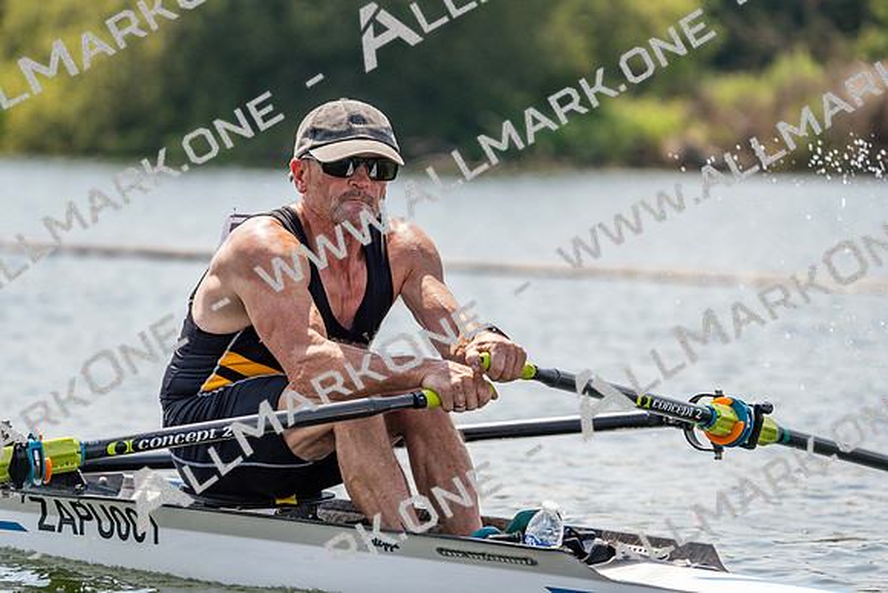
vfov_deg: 5.1
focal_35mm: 270
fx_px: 6661
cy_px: 296
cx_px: 444
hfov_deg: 7.6
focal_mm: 270
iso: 200
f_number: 5.6
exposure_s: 1/1600
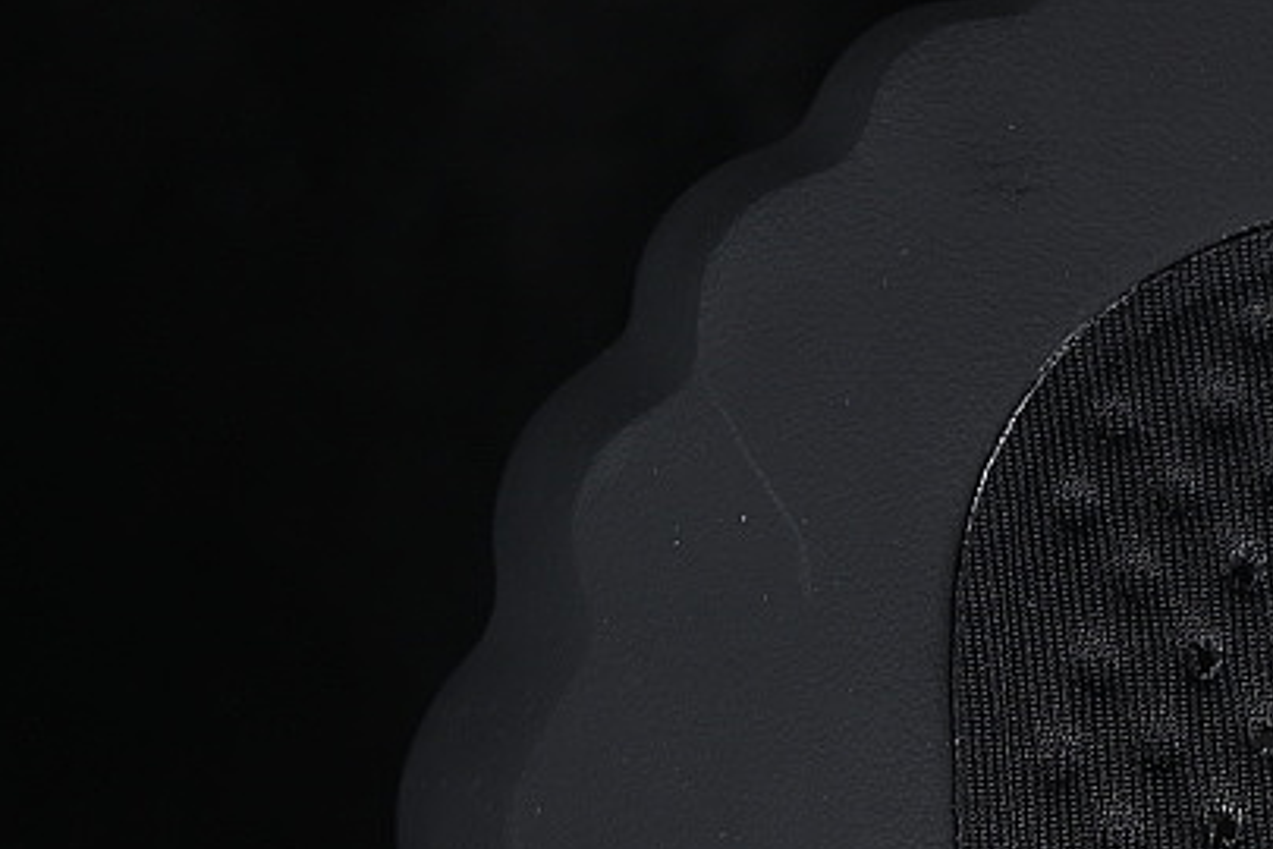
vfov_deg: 6.8
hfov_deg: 10.2
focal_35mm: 200
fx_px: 7072
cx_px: 1389
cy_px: 868
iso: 160
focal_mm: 50
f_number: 6.3
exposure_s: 1/60
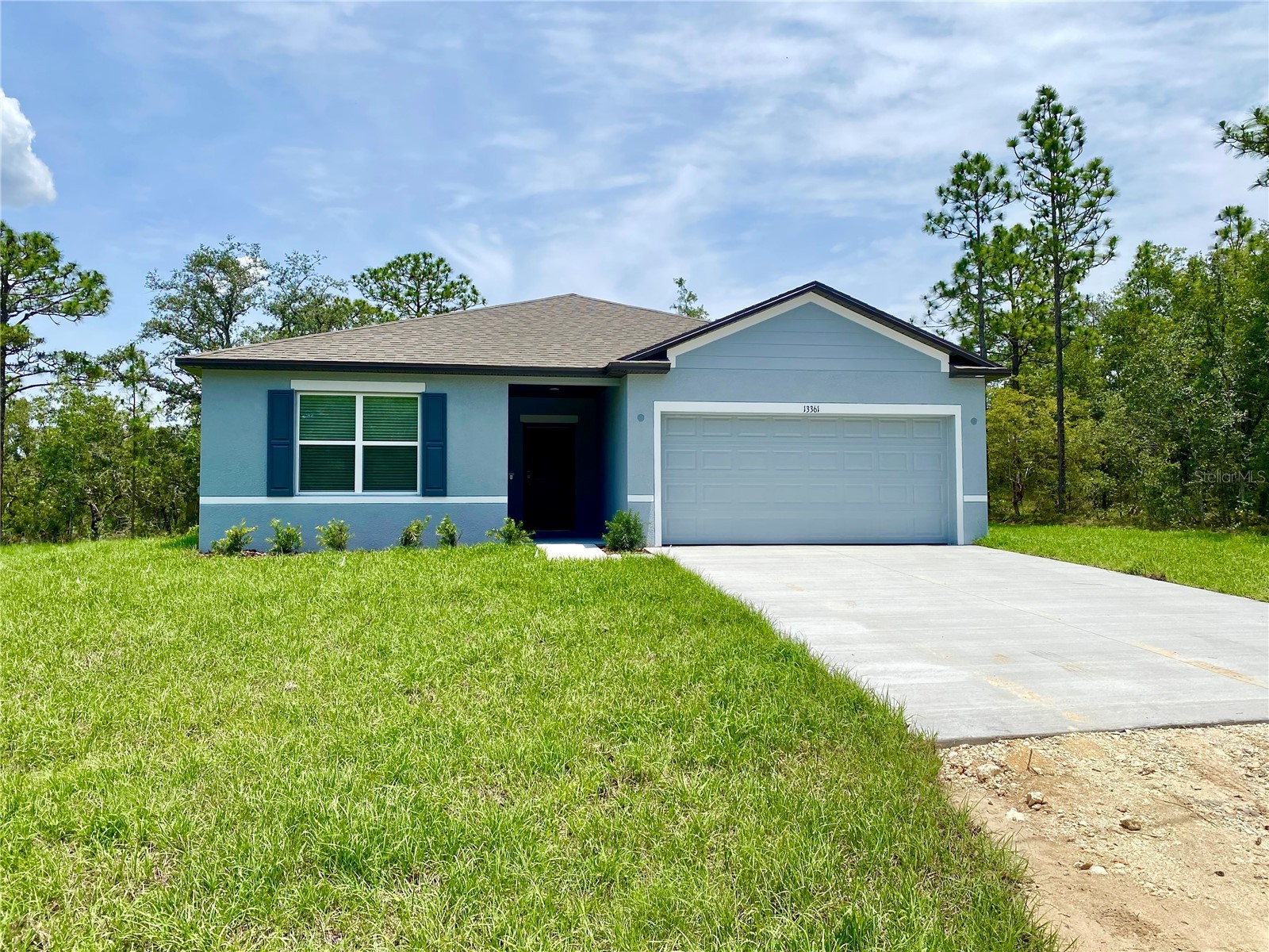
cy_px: 476
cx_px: 634
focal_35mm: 26
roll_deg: -0.4
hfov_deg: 67.3
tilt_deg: +1.0
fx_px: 953
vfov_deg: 53.1
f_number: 1.8
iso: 32
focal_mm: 4.25
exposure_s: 1/4808
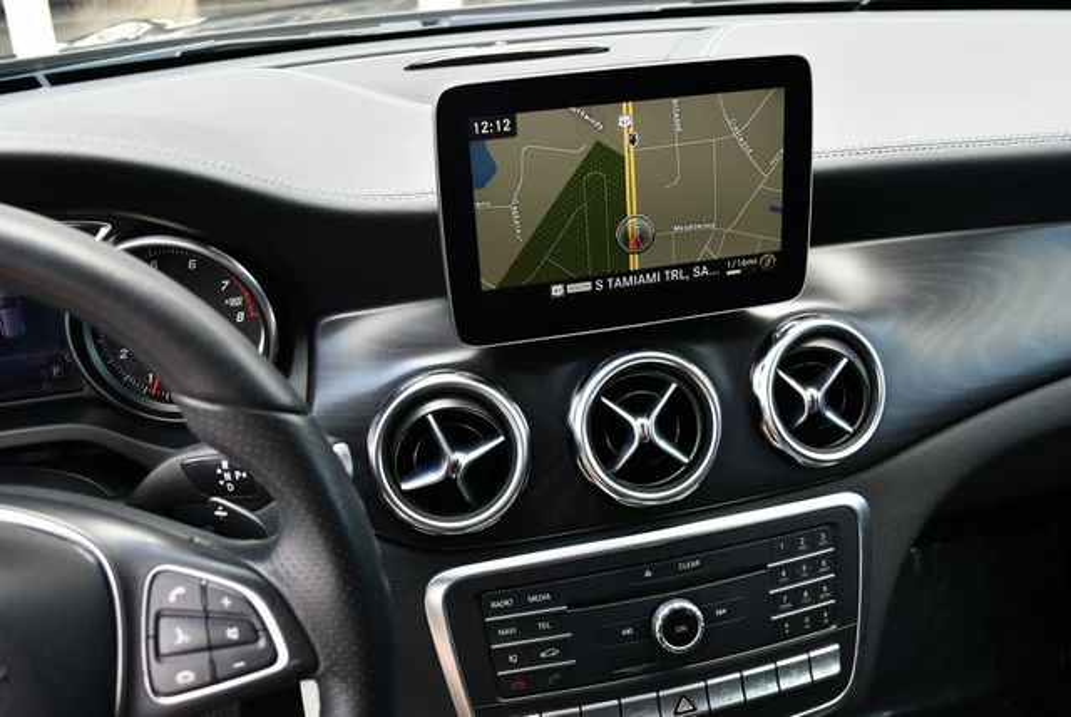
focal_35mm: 36
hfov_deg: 53.1
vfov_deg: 36.9
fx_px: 1072
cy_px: 358
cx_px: 536
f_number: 3.5
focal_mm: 18
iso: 560
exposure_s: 1/250
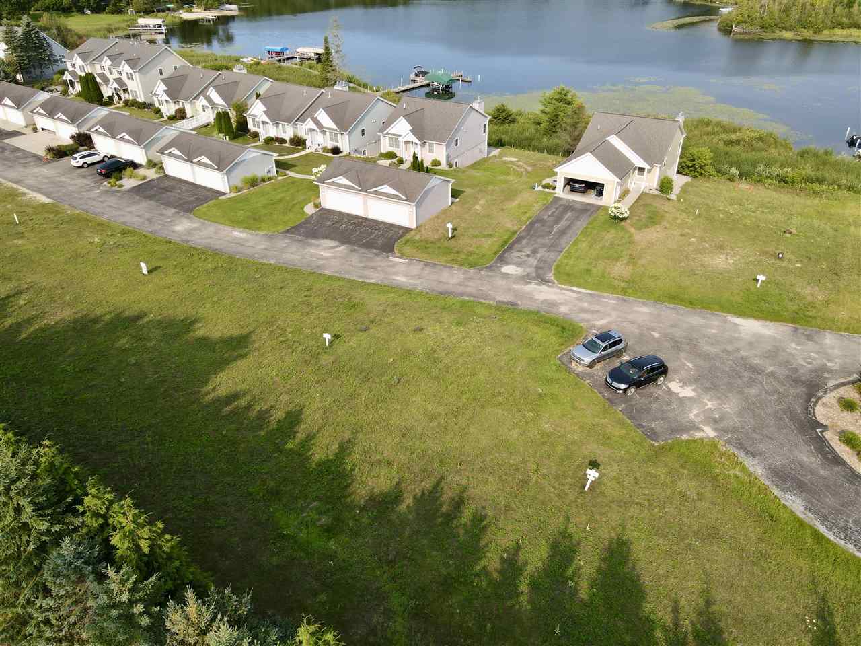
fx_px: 597
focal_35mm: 24
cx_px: 430
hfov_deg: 71.6
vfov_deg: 56.8
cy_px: 323
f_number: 2.8
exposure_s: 1/350
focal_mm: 4.5
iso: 100
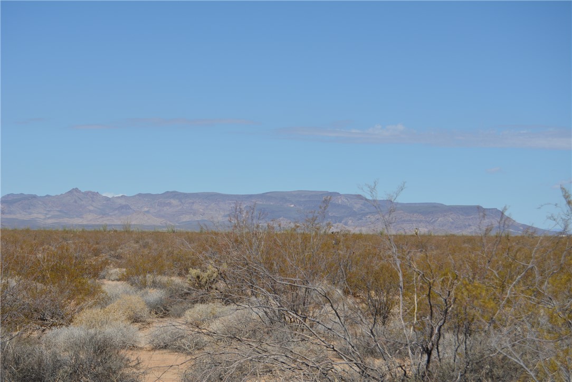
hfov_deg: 24.6
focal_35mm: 82
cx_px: 286
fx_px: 1311
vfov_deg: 16.6
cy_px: 191
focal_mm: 55
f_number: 8
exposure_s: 1/400
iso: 100
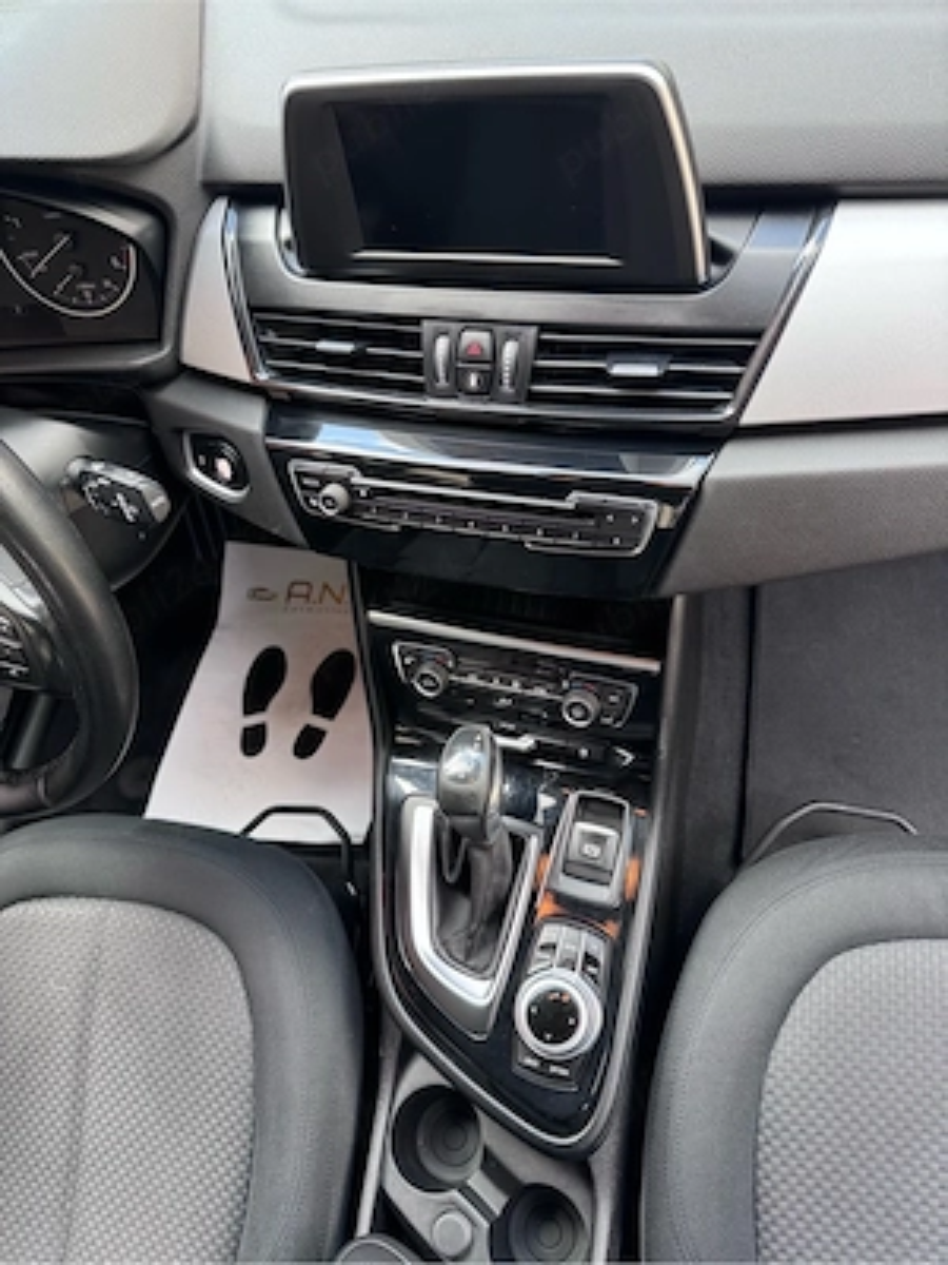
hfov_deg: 56.8
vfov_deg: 71.6
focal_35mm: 24
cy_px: 632
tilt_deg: -59.1
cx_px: 474
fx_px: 876
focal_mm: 6.76
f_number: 1.78
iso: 200
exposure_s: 1/121
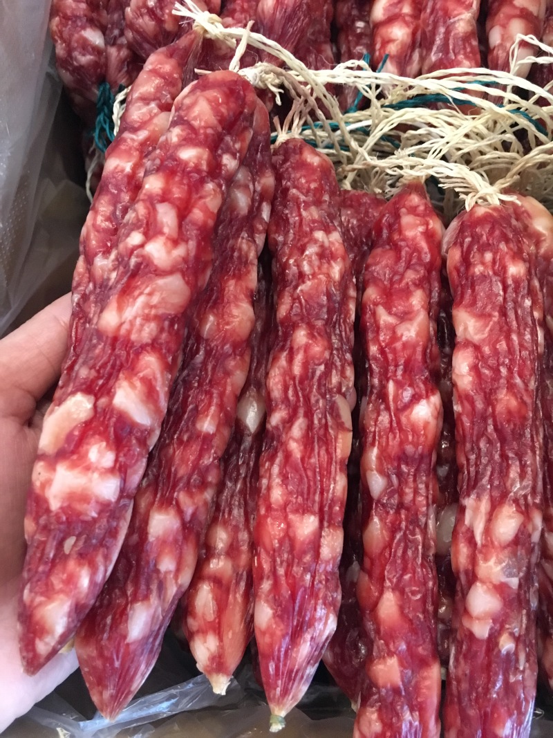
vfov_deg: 61.7
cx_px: 276
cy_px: 369
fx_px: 618
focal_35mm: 29
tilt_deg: -72.7
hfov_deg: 48.2
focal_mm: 4.15
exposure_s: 1/17
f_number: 2.2
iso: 320
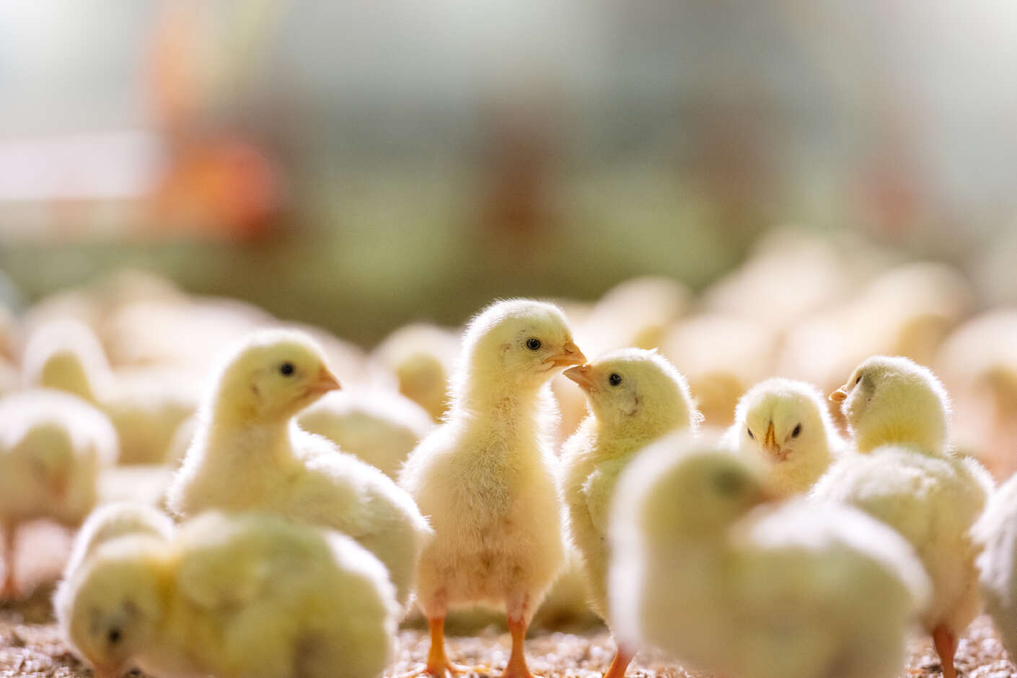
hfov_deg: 10.3
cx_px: 508
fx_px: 5650
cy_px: 339
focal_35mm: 200
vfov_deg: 6.9
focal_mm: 200
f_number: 4
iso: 1000
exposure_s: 1/80
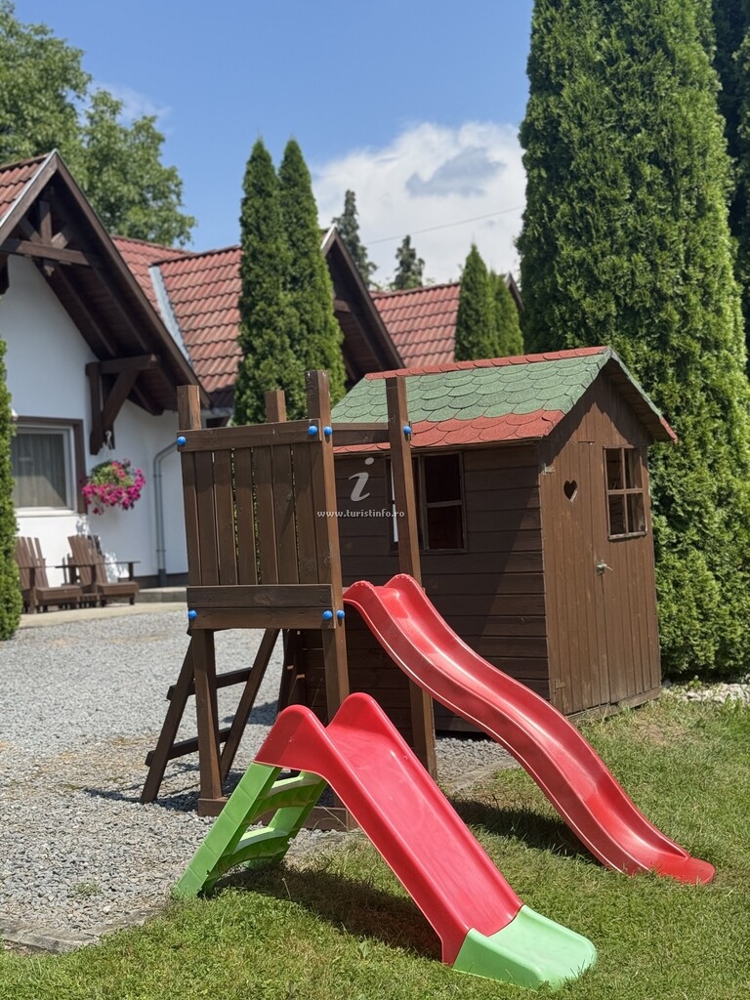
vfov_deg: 39.7
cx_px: 375
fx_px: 1387
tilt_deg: +2.0
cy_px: 500
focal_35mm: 48
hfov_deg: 30.3
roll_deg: +3.7
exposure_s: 1/3257
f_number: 1.78
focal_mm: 6.76
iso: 64
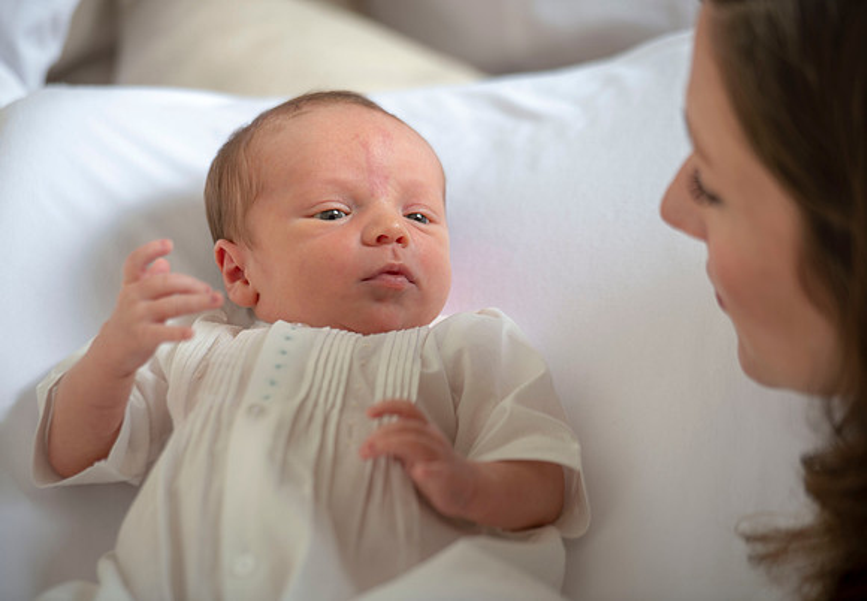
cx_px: 406
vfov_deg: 7.1
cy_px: 294
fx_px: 4865
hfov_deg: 10.2
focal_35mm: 200
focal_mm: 190
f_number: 2.8
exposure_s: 1/160
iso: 80
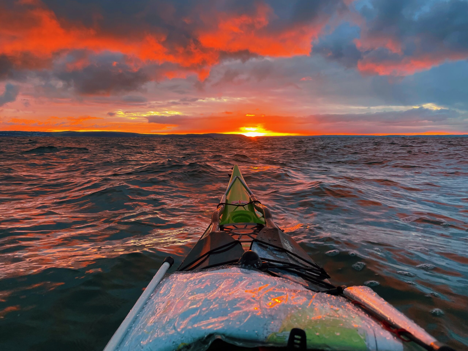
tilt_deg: -5.5
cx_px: 234
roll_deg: +1.4
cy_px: 176
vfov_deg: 53.1
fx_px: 352
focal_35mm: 26
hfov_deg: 67.3
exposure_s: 1/121
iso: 100
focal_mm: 4.2
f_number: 1.6
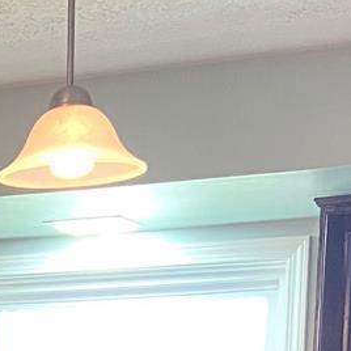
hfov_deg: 12.1
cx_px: -176
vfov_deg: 11.6
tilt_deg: -6.3
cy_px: 669
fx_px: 1572
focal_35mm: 137
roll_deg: -0.5
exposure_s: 1/60
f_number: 1.8
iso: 250
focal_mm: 4.25
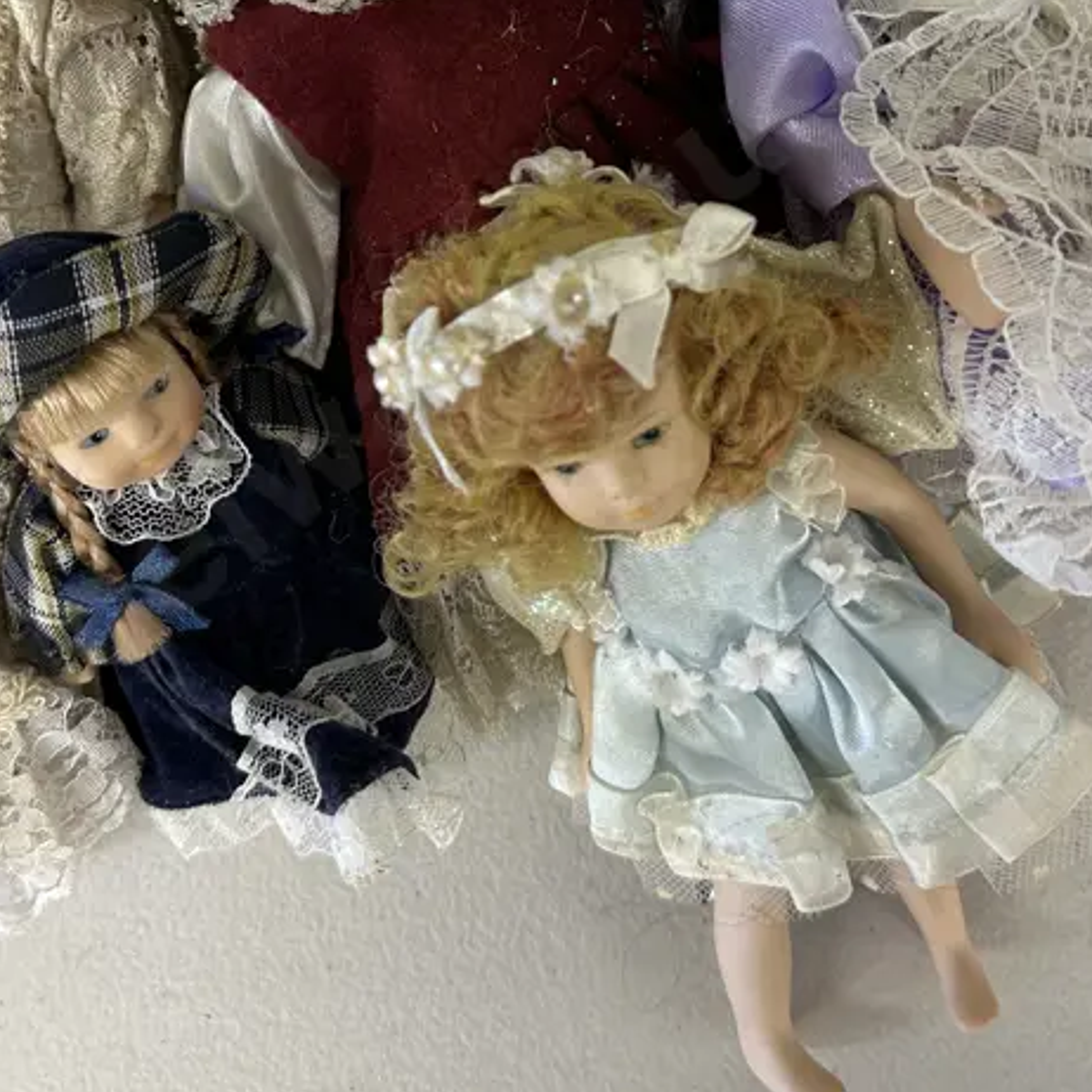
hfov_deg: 36.1
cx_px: 558
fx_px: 1677
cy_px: 279
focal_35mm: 47
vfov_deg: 35.3
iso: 125
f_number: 1.78
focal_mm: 6.86
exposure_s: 1/50
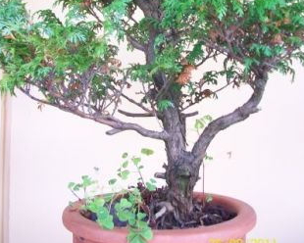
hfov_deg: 39.5
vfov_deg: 31.1
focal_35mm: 47
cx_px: 141
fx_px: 423
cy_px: 43
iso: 160
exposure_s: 1/60
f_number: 2.8
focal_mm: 5.7
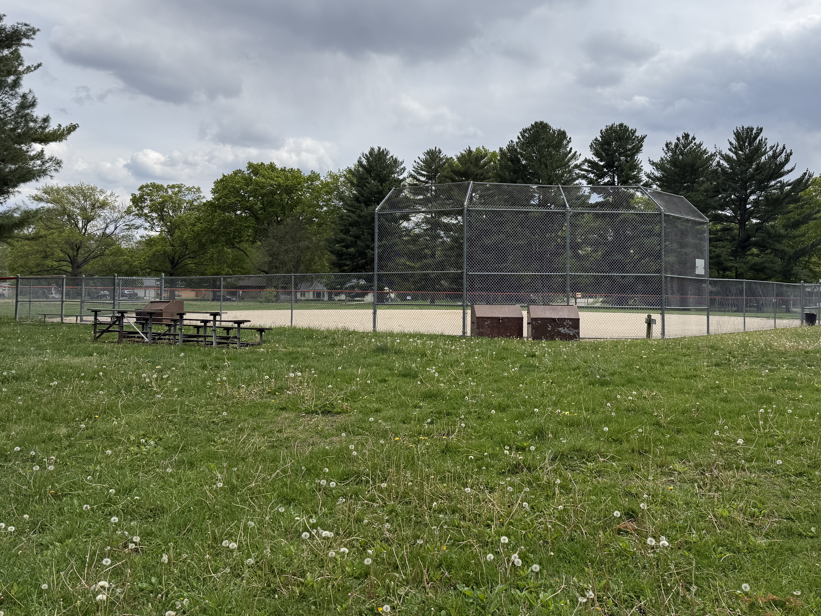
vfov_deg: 48.1
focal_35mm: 29
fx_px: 688
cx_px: 480
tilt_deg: +2.3
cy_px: 260
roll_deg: -2.7
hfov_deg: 61.3
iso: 80
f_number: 1.78
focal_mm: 6.76
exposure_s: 1/6711
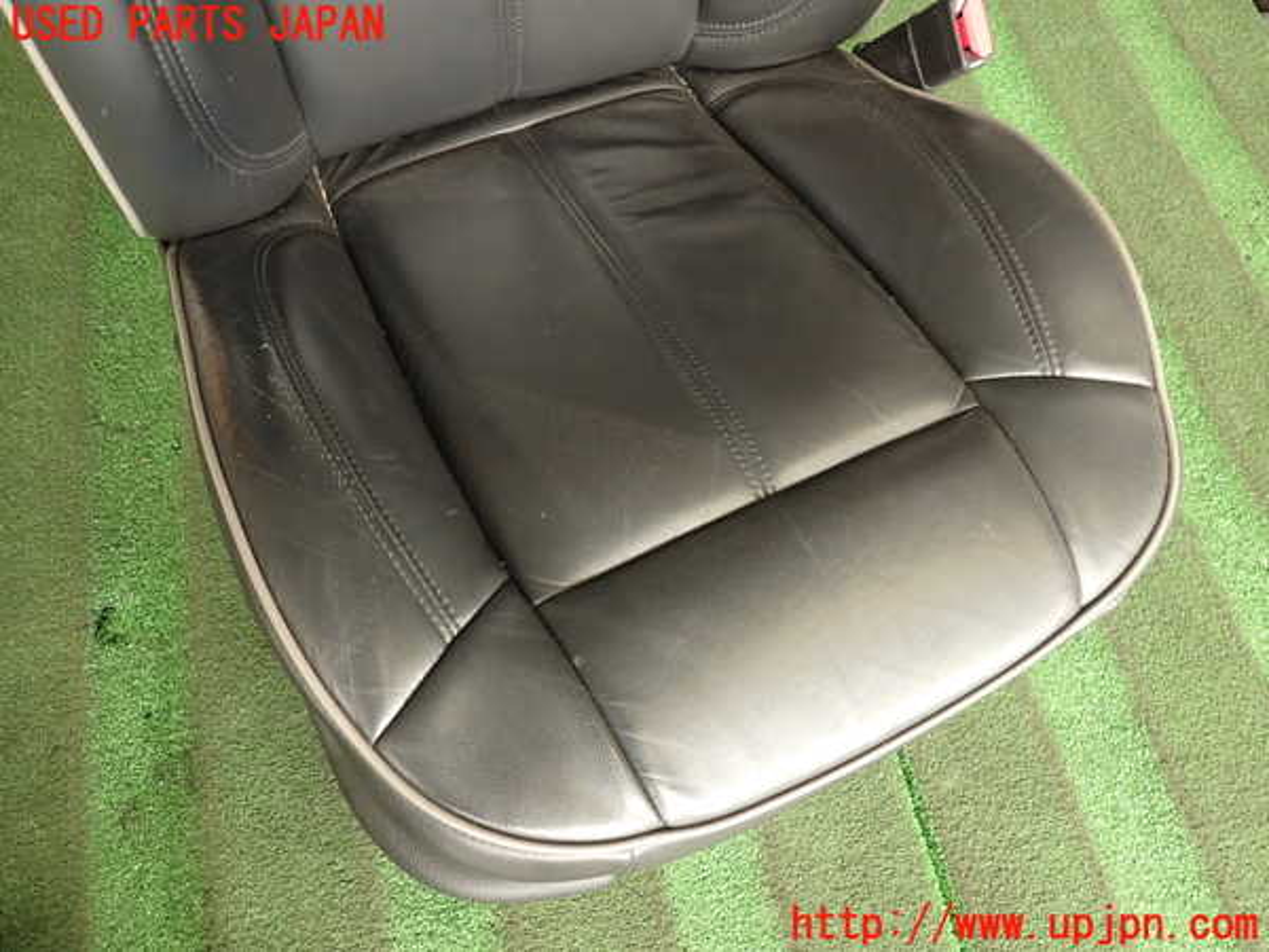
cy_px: 476
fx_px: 916
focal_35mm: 25
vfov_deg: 54.9
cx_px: 634
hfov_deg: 69.4
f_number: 2
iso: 160
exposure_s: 1/60
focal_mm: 4.5
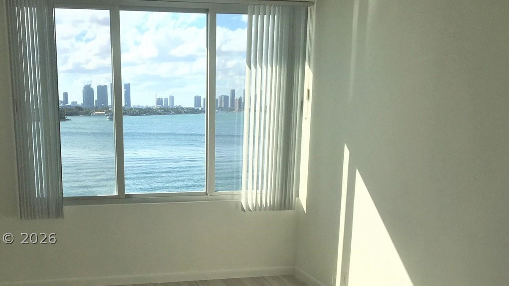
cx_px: 186
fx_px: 567
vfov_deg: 27.6
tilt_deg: -13.3
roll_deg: -0.6
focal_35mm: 42
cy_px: 238
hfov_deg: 47.8
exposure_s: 1/1832
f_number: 2.2
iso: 25
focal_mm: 4.15
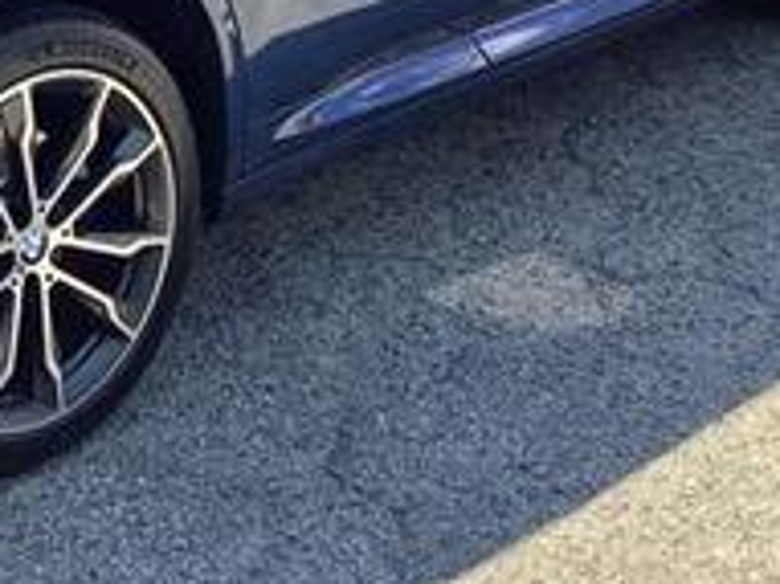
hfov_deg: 22.7
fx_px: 1847
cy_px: -61
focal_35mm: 82
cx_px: -41
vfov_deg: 17.4
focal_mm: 3.3
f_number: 2.4
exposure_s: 1/168
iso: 25
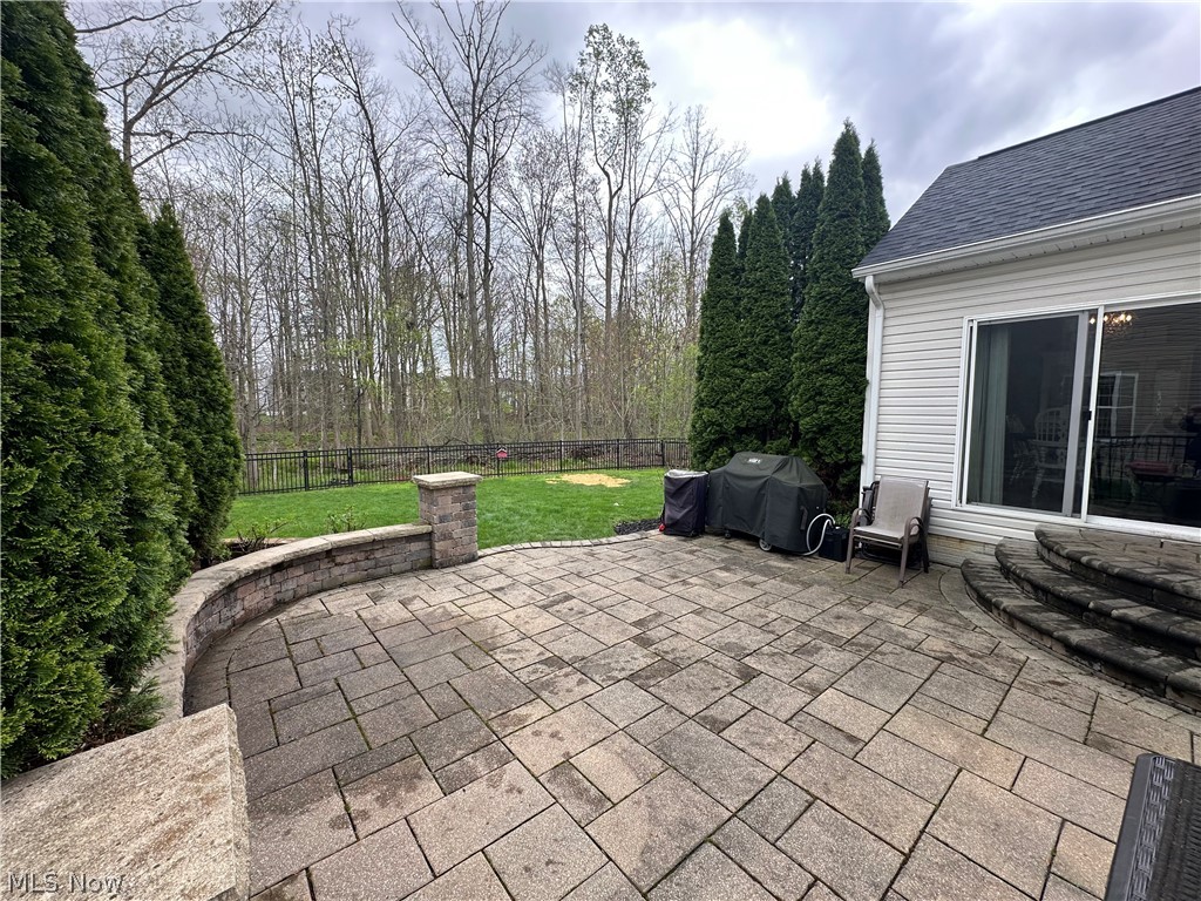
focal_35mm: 14
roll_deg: +0.3
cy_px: 450
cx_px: 600
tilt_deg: -4.8
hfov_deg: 102.1
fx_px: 486
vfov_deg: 85.7
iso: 40
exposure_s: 1/274
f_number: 2.2
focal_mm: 2.22
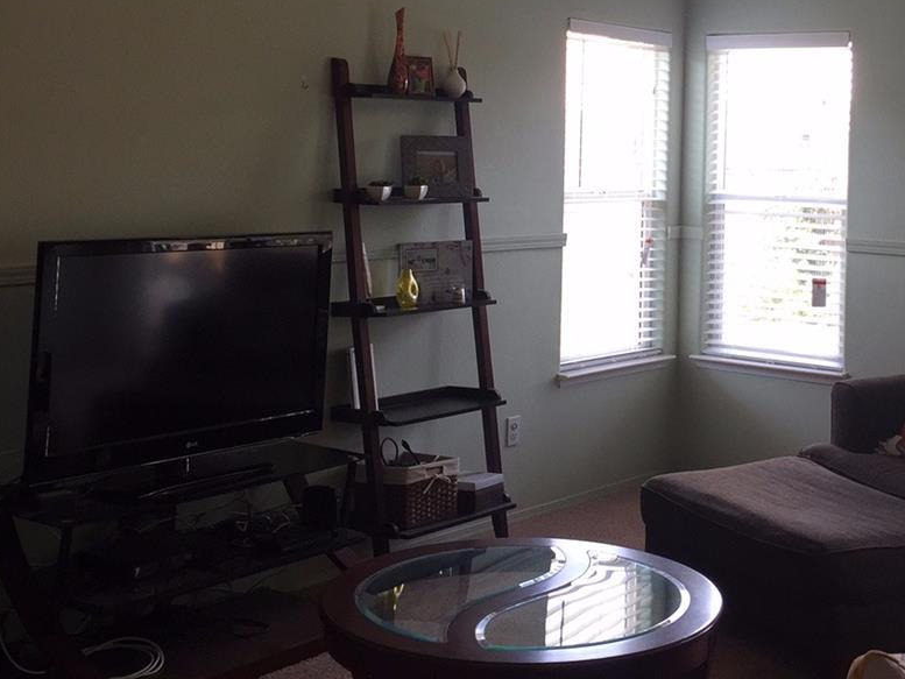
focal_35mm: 56
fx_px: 1464
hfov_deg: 33.8
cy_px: 123
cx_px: 660
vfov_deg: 25.6
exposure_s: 1/60
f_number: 2.2
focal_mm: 4.15
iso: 32
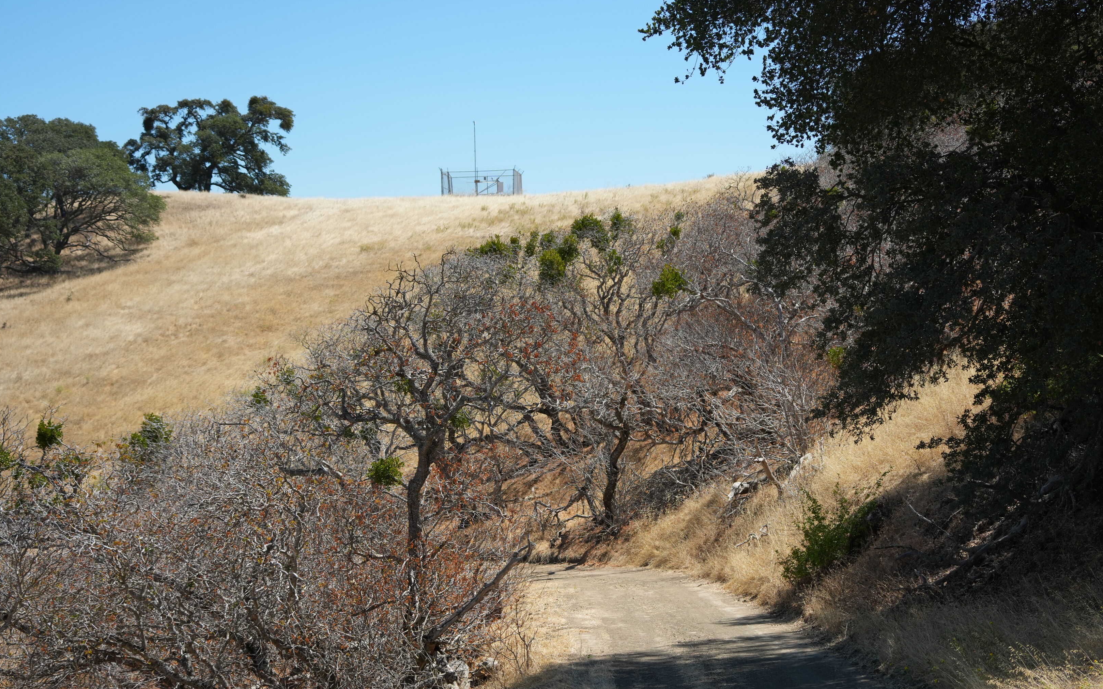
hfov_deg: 30.2
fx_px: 2044
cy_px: 445
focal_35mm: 68
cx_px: 607
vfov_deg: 19.1
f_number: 4.5
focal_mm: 50
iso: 200
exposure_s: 1/1250
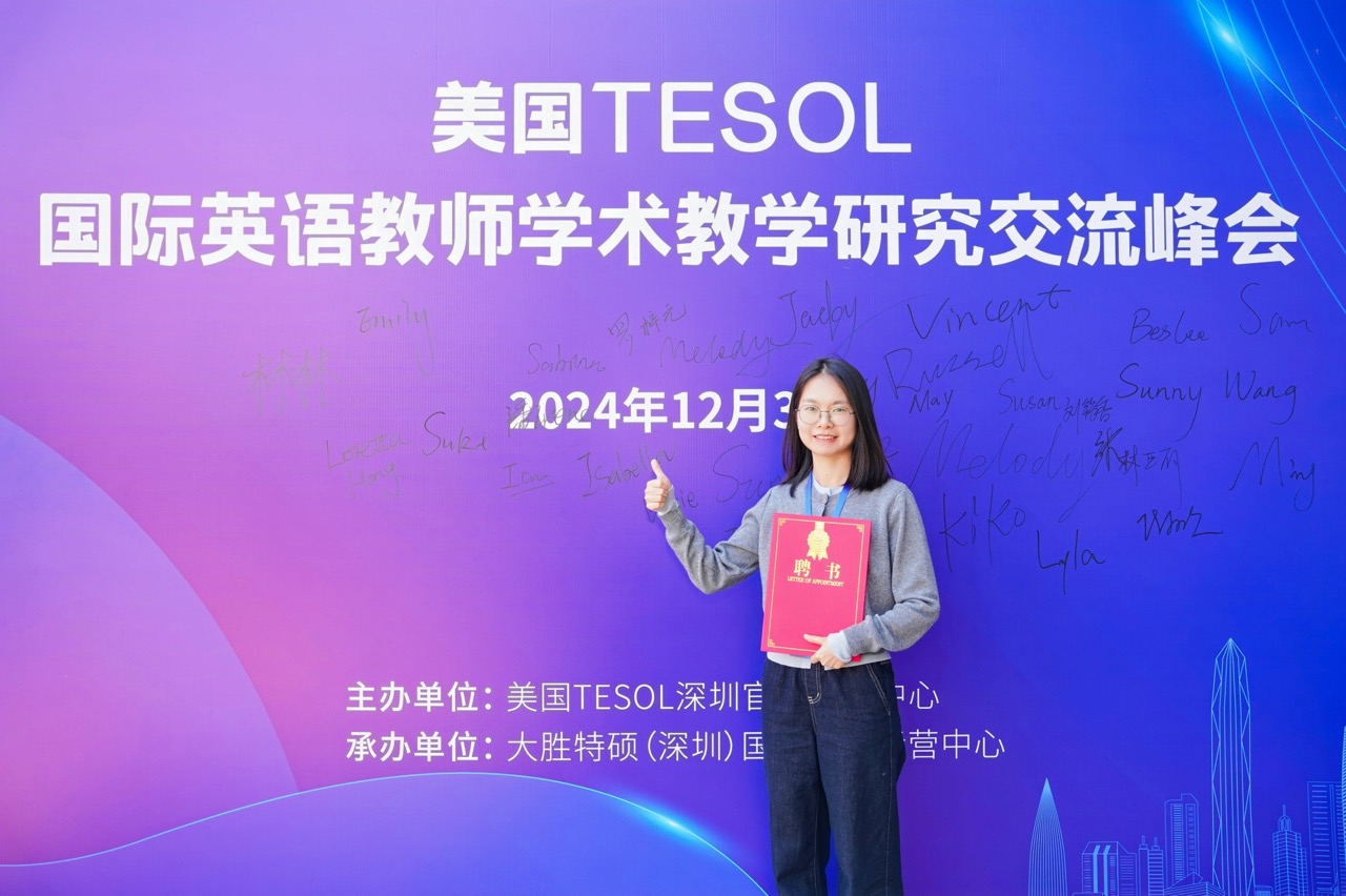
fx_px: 1420
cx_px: 673
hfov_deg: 50.7
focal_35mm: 38
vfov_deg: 35.0
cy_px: 448
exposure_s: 1/161
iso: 250
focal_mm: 38
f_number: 4
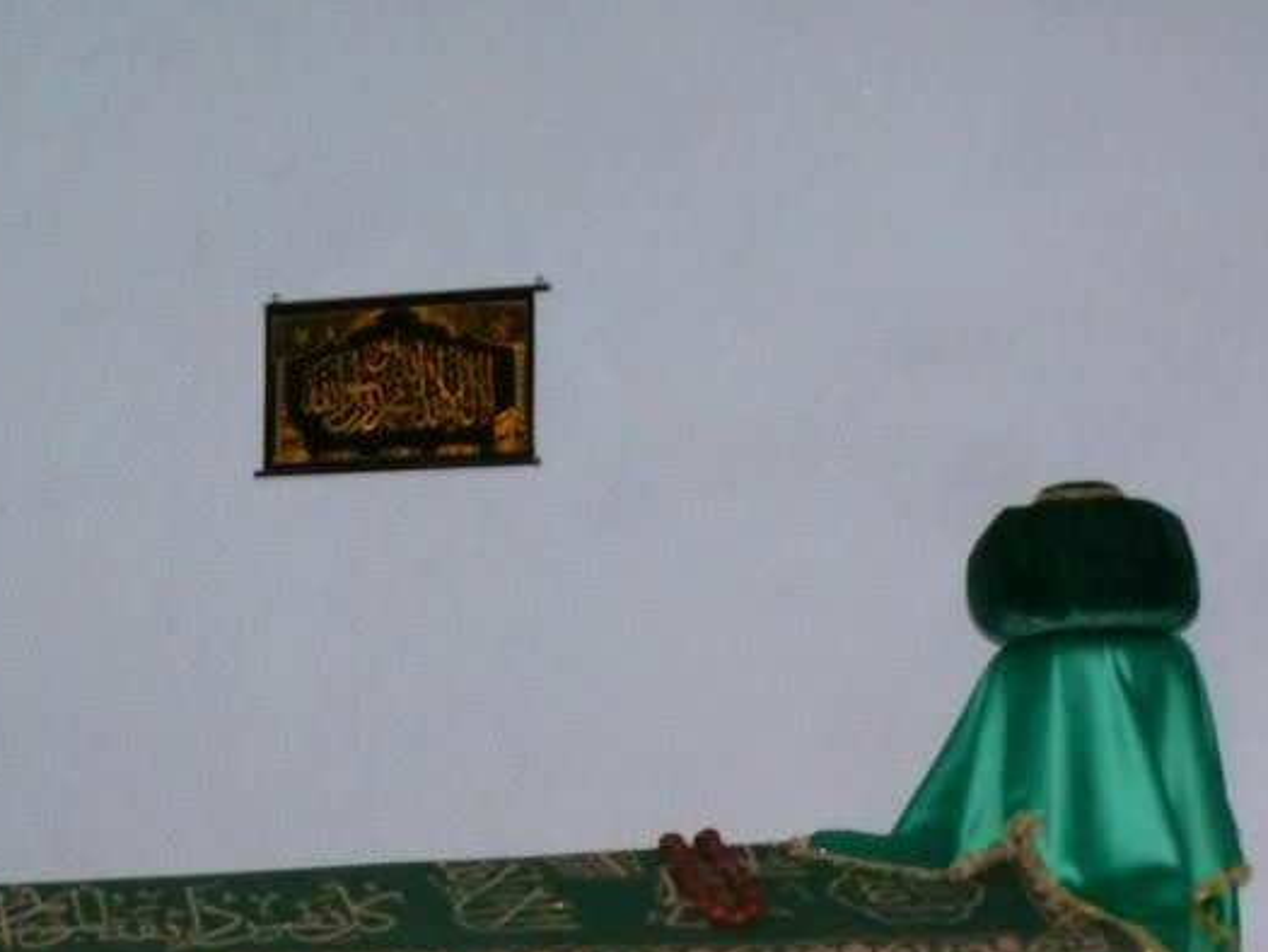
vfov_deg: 18.1
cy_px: 872
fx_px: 2931
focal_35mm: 80
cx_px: 215
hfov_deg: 24.0
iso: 400
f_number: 5.6
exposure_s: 1/30
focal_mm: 7.4
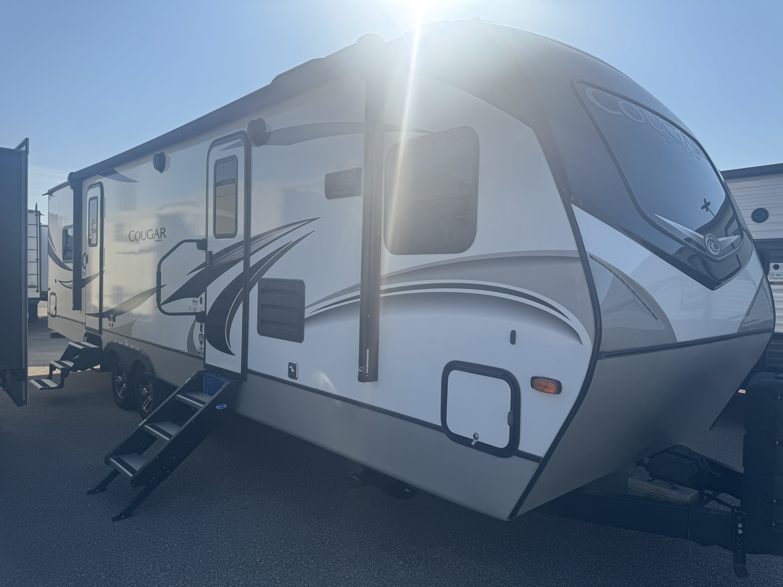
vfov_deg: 56.8
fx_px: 543
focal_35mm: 24
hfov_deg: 71.6
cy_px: 294
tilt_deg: +0.7
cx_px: 392
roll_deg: -1.6
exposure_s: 1/5348
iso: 80
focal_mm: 6.76
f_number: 1.78
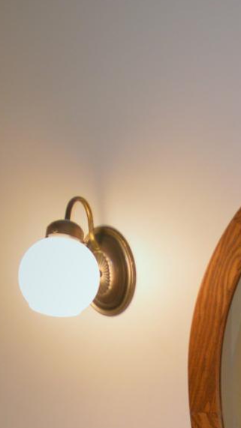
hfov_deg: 12.1
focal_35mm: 99
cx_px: 239
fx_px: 1125
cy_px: 469
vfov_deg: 20.6
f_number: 4
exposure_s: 1/100
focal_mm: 18
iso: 400
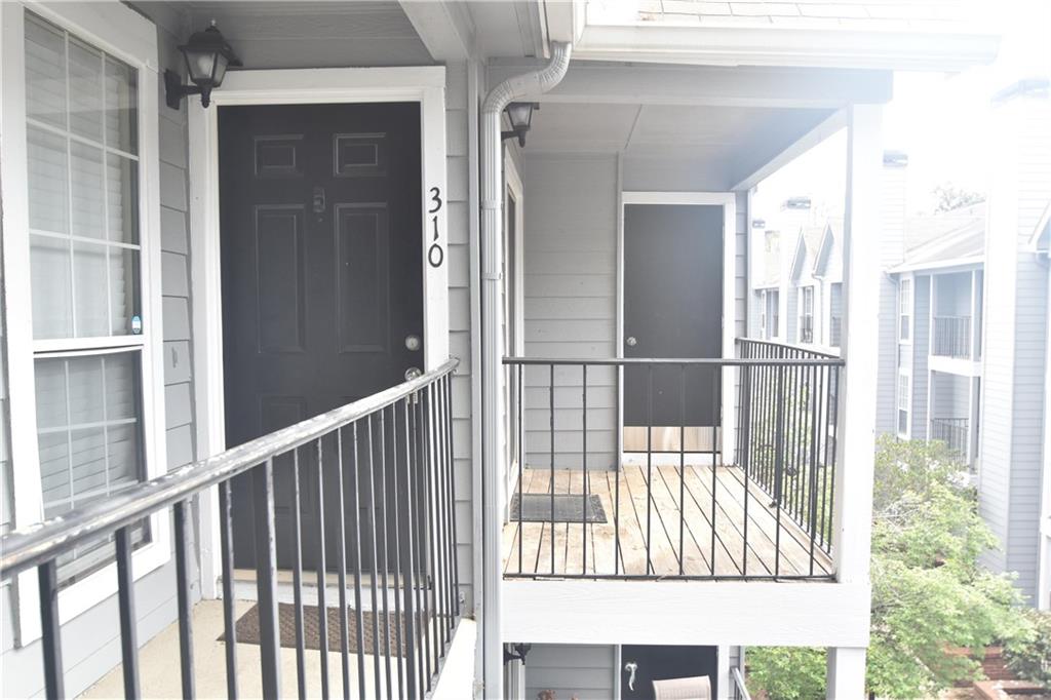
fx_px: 876
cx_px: 526
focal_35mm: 30
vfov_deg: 43.6
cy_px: 350
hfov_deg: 61.9
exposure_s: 1/160
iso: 400
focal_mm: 20
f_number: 5.6
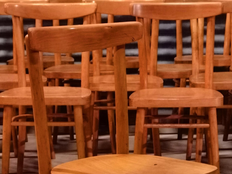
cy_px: 181
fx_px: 771
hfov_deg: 17.1
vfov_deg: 12.7
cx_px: 126
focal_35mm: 115
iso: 800
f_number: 1.9
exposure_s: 1/20
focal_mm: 6.71
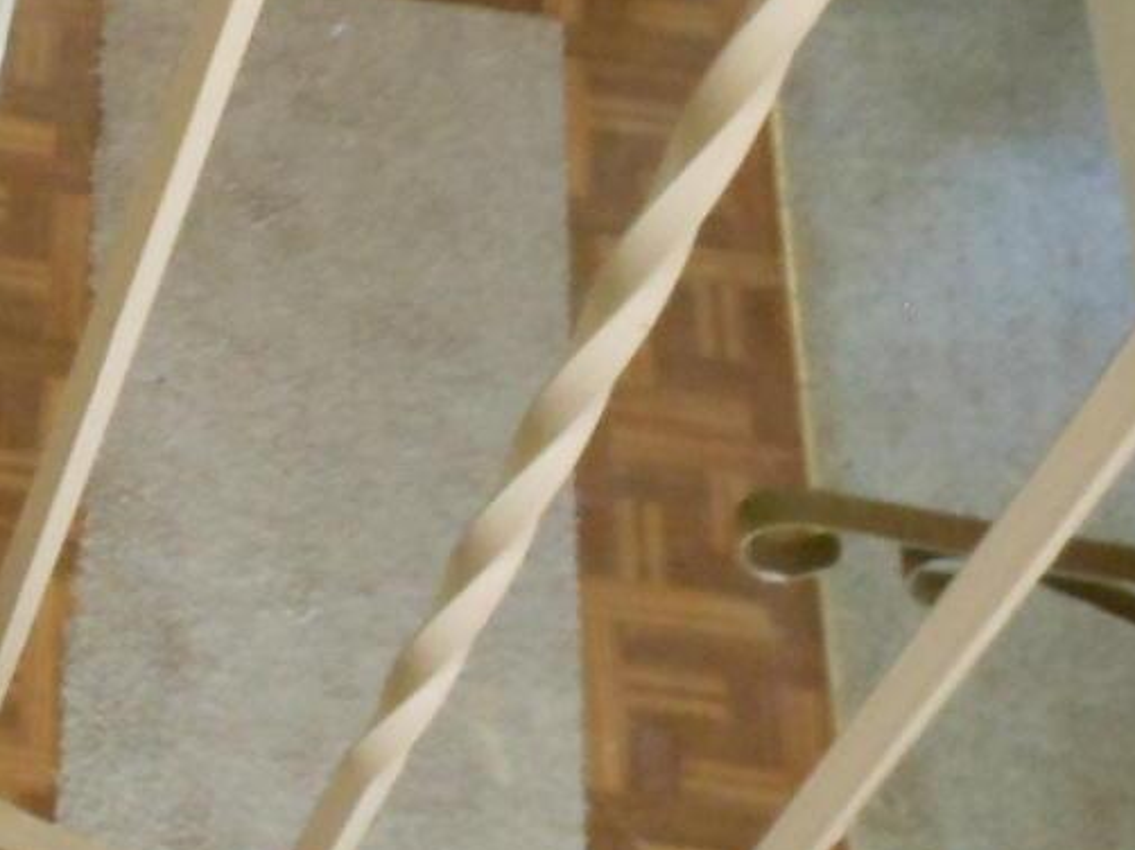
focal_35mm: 102
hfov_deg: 16.9
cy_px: -23
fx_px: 3343
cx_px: -726
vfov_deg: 14.2
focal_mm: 4.5
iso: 400
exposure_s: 1/6
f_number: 3.2
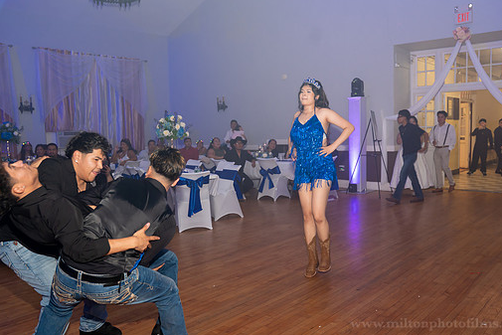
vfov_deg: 42.4
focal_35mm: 31
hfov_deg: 60.2
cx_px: 271
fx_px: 432
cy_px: 168
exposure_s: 1/80
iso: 800
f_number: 3.5
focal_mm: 27
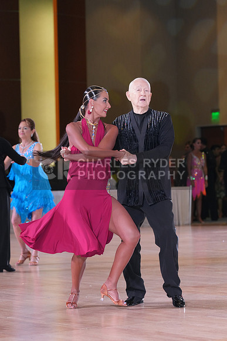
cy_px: 170
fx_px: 1238
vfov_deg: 15.6
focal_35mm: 131
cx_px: 114
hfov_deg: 10.5
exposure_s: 1/200
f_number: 5
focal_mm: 131
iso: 2500
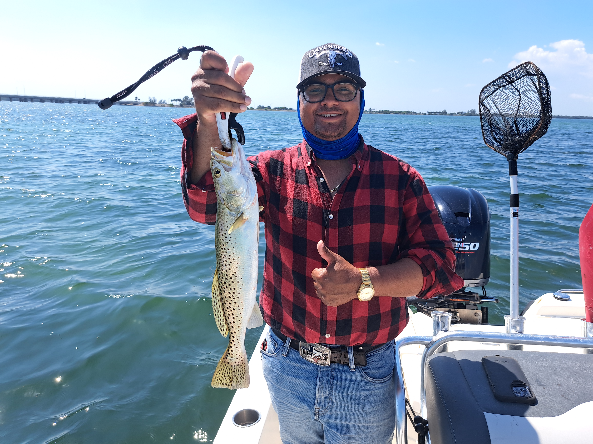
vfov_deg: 56.8
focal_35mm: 24
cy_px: 222
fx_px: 411
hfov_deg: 71.6
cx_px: 296
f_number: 1.8
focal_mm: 5.23
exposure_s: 1/571
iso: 50
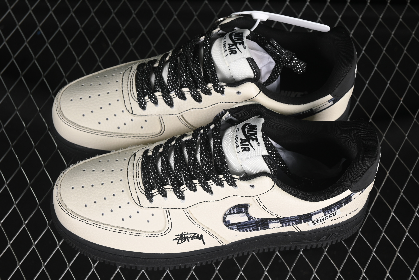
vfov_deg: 18.2
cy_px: 140
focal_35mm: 75
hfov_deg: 27.0
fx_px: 873
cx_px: 210
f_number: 7.1
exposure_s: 1/60
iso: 160
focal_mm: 50
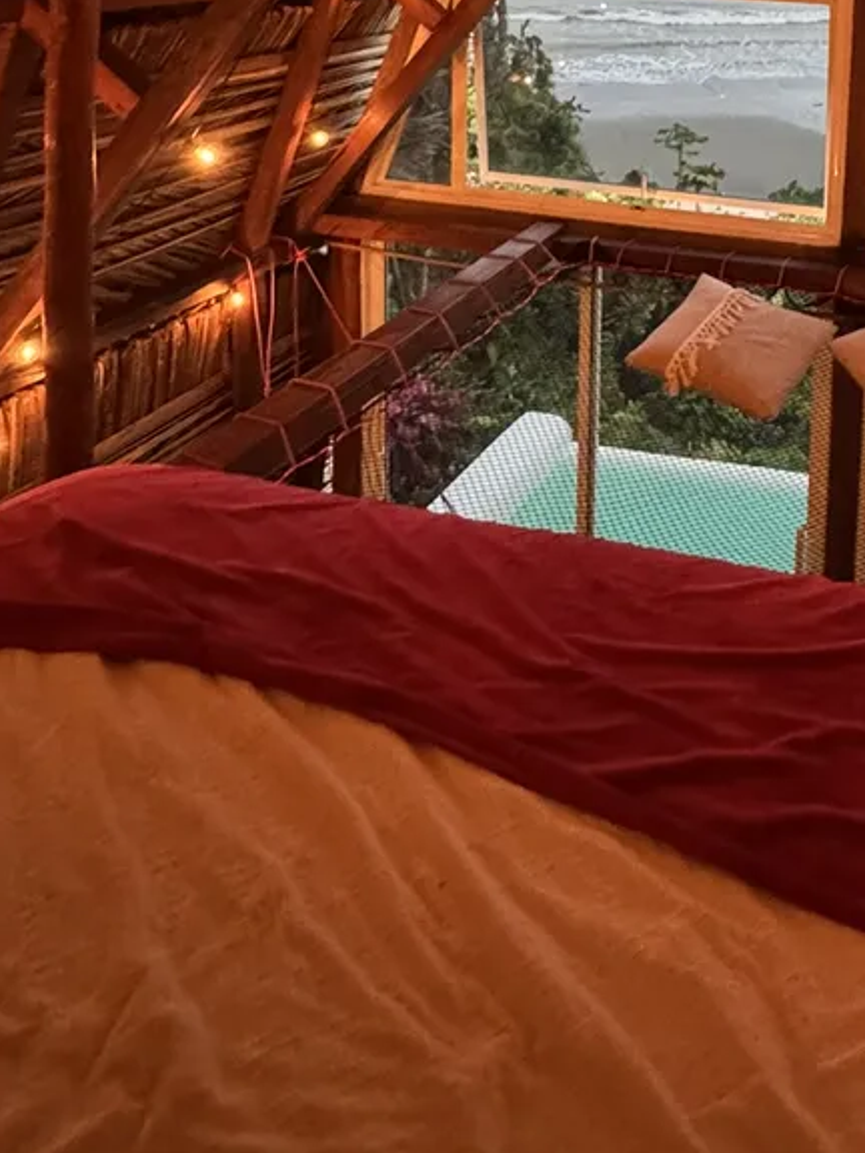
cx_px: 819
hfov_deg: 38.2
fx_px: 1133
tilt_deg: -6.9
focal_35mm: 34
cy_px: -2
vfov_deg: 45.5
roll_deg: -2.5
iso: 1250
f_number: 2.2
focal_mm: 2.22
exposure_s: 1/60
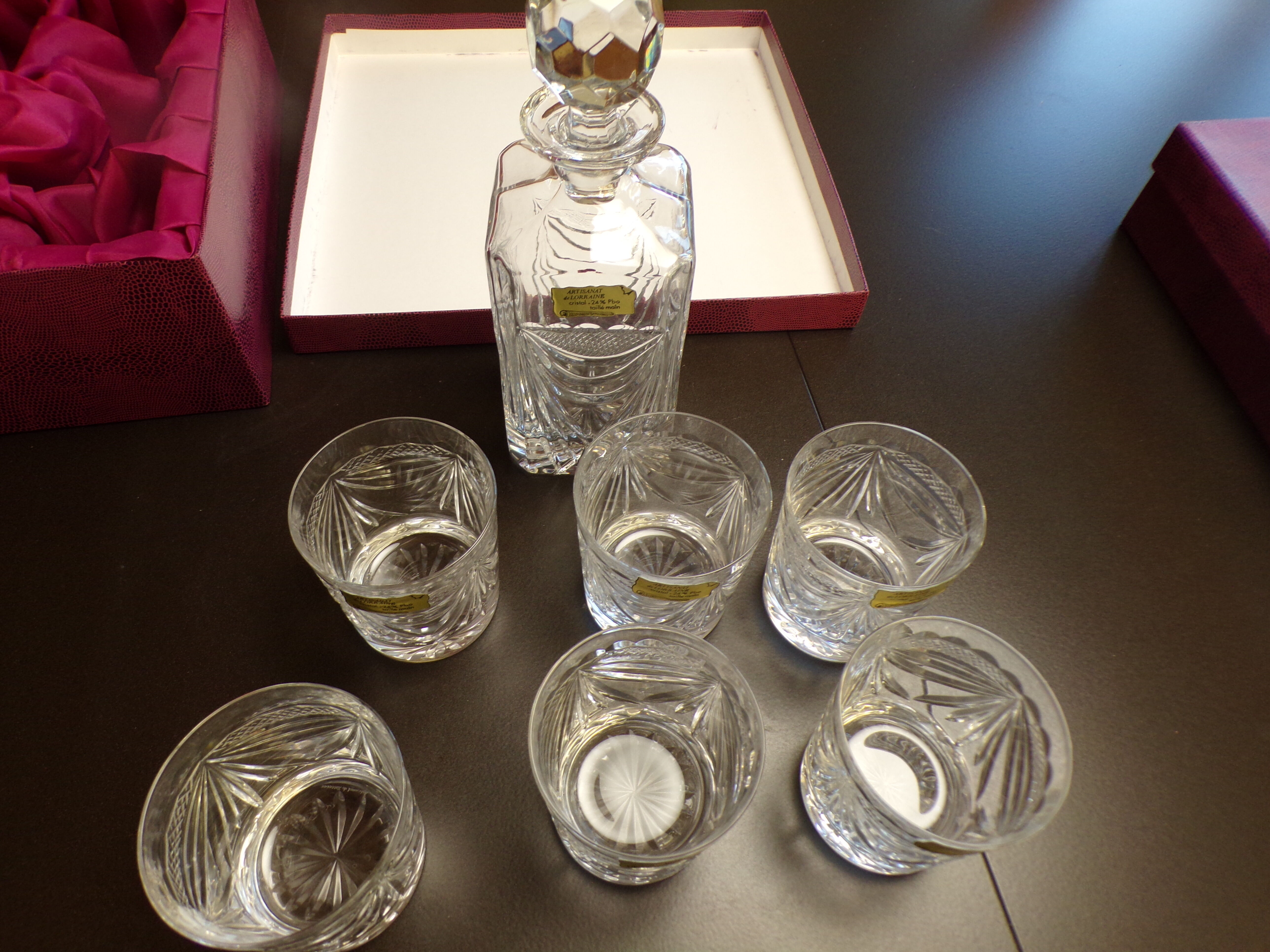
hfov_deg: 71.6
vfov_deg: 56.8
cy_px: 476
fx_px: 881
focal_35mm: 24
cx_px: 635
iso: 100
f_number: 3
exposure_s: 1/52
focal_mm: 4.3
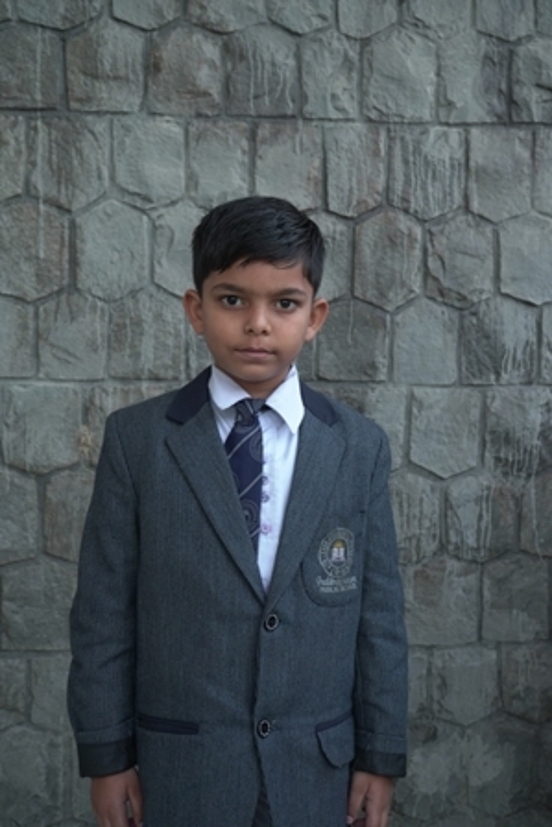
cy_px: 414
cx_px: 276
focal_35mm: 46
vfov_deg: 42.7
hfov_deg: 29.3
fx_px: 1057
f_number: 7.1
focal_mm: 46
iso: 400
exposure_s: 1/125
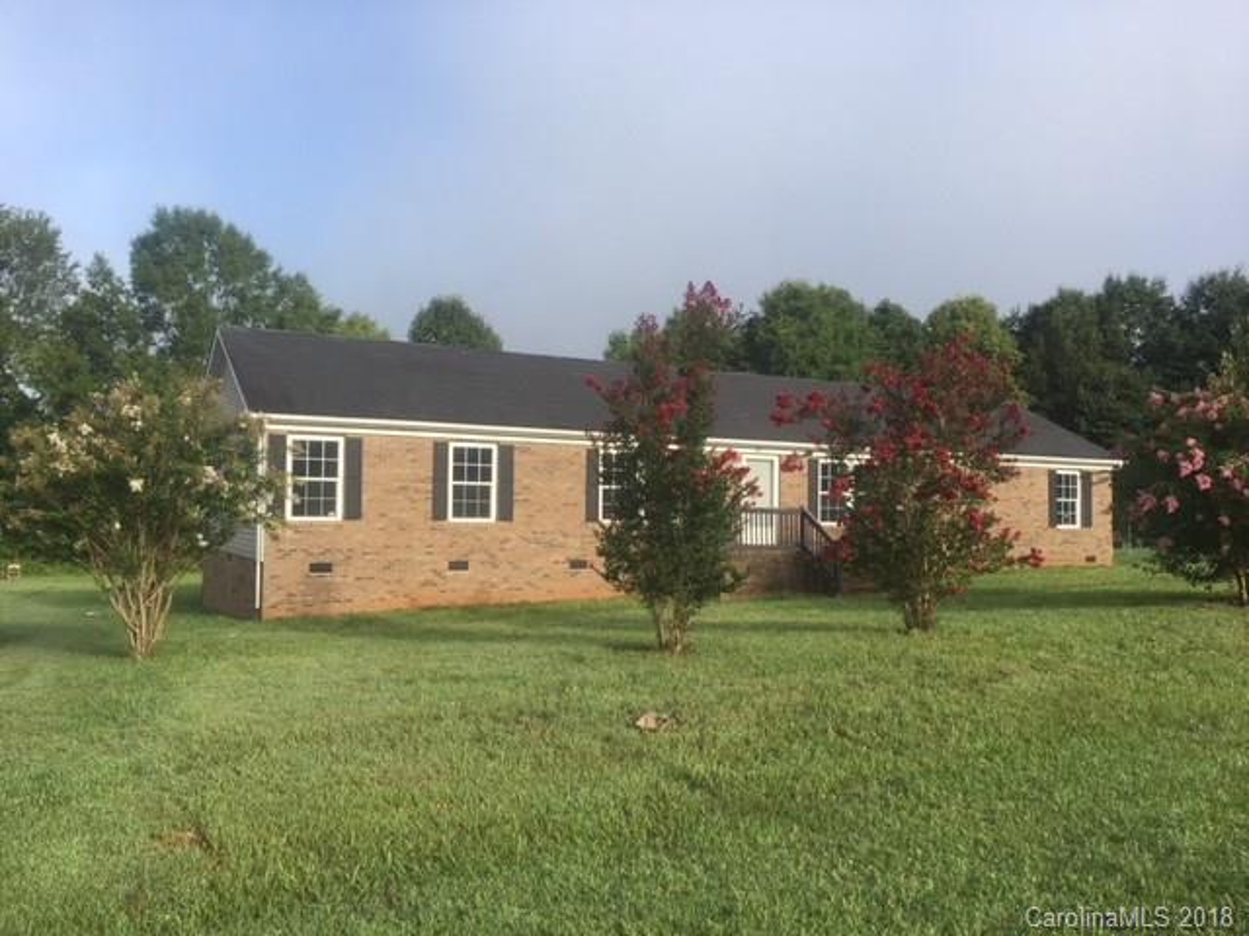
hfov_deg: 61.7
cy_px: 468
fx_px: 1046
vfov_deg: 48.2
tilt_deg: +2.0
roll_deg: -2.0
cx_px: 624
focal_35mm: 29
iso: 25
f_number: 2.2
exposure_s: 1/746
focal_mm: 4.15
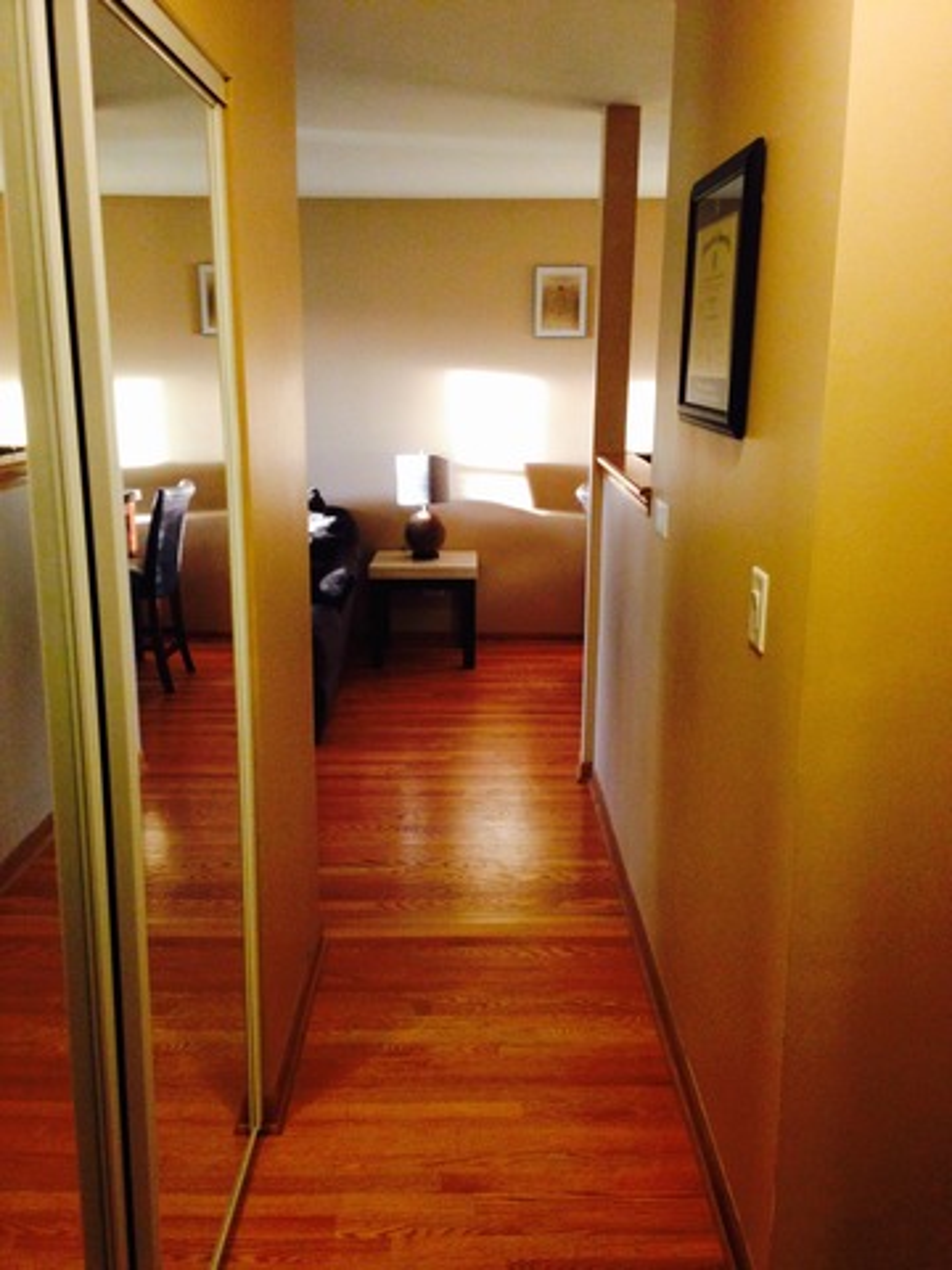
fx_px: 1210
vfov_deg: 55.4
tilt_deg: -10.7
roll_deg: +0.9
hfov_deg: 42.9
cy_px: 635
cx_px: 476
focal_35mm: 33
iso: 250
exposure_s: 1/20
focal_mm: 4.12
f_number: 2.4
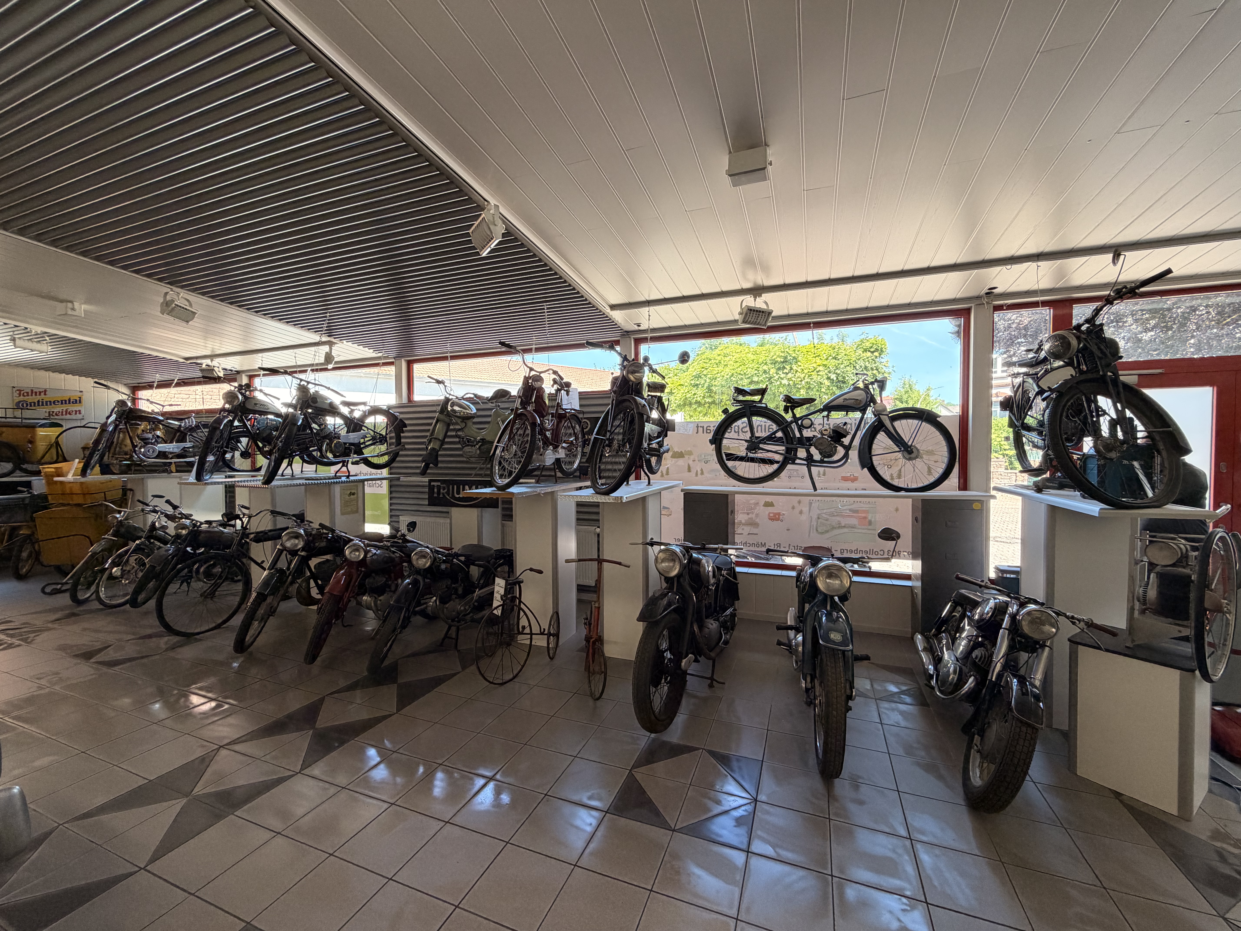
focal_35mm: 14
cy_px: 466
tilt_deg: -0.8
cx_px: 620
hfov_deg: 102.1
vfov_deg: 85.7
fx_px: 502
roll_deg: +0.5
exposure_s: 1/100
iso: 160
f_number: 2.2
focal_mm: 2.22
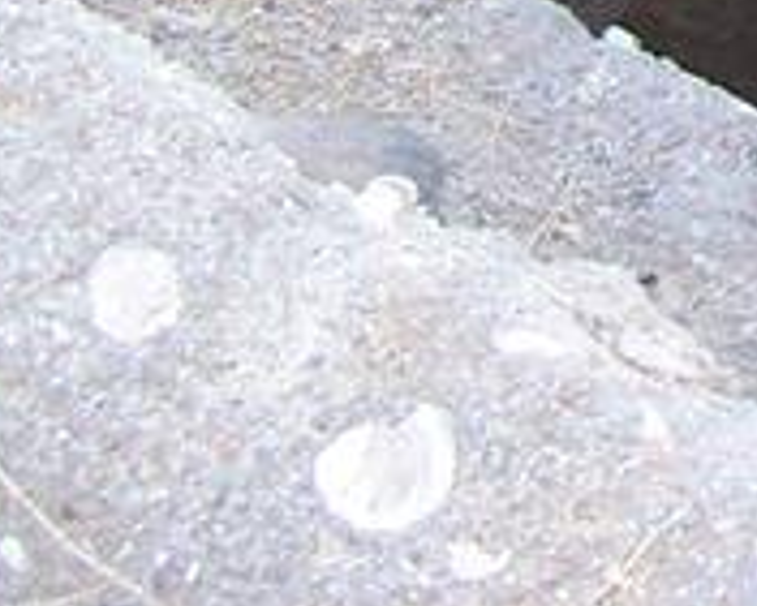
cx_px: 1725
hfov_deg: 8.3
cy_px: -890
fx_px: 4842
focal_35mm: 216
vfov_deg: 6.8
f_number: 2.8
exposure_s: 1/60
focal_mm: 6.3
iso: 80
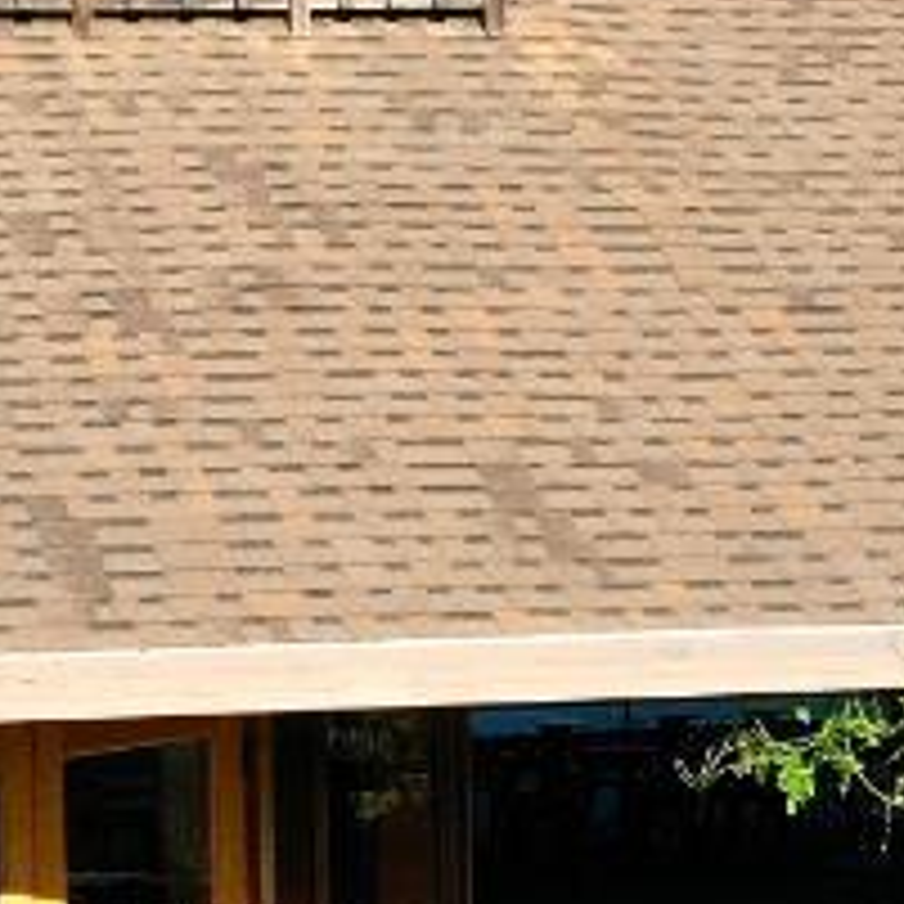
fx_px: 5259
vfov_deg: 9.8
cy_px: 810
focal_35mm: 178
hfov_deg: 9.7
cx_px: 922
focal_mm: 10.26
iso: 100
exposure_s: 1/320
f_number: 6.3
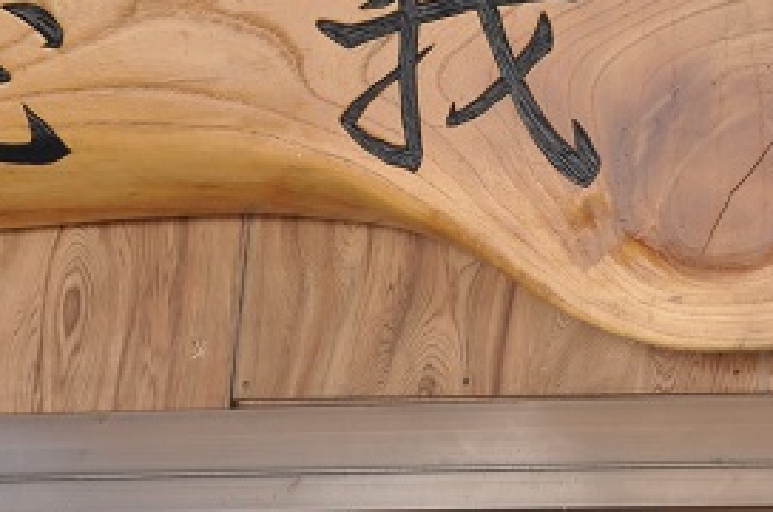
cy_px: -245
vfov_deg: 5.6
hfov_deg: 8.5
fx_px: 5206
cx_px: 722
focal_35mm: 243
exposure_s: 1/60
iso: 200
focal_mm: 44
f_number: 8
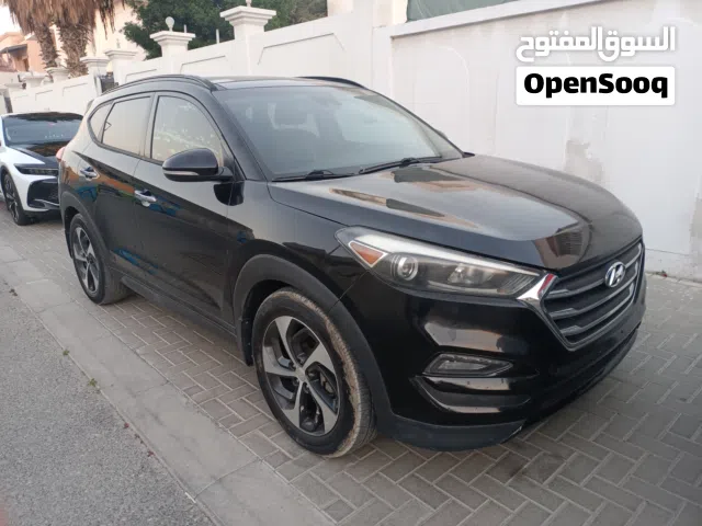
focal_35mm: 25
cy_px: 263
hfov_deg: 69.4
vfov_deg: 54.9
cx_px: 351
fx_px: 507
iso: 658
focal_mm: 4.71
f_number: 1.79
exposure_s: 1/50
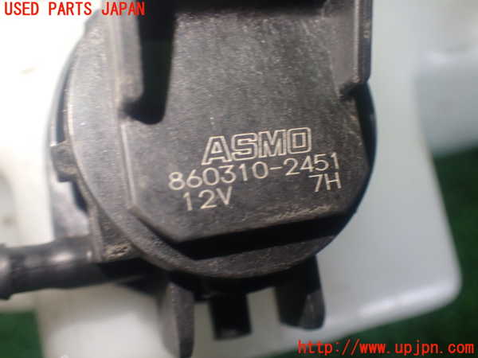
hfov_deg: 49.0
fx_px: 525
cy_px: 179
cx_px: 239
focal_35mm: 38
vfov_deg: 37.7
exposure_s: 1/40
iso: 250
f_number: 2.7
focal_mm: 6.83
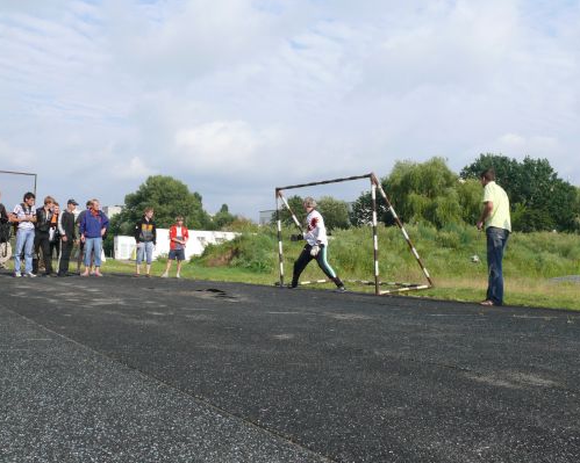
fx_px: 635
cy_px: 234
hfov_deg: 49.1
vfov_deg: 40.1
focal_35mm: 37
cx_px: 305
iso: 100
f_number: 5.6
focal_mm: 7.4
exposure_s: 1/320
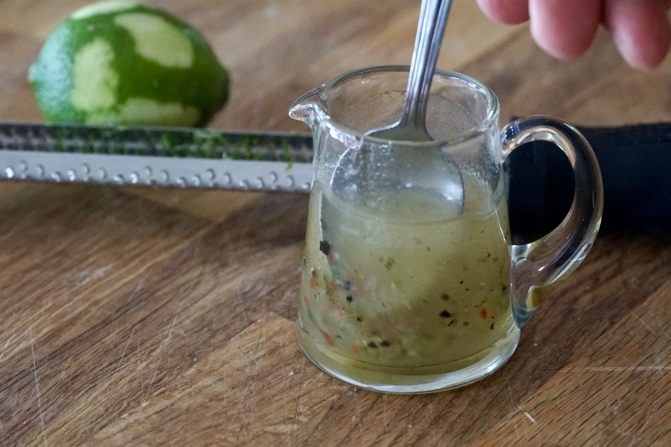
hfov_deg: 17.3
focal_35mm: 118
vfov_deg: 11.6
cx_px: 336
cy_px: 224
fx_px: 2208
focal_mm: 79
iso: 6400
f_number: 5.6
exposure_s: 1/40
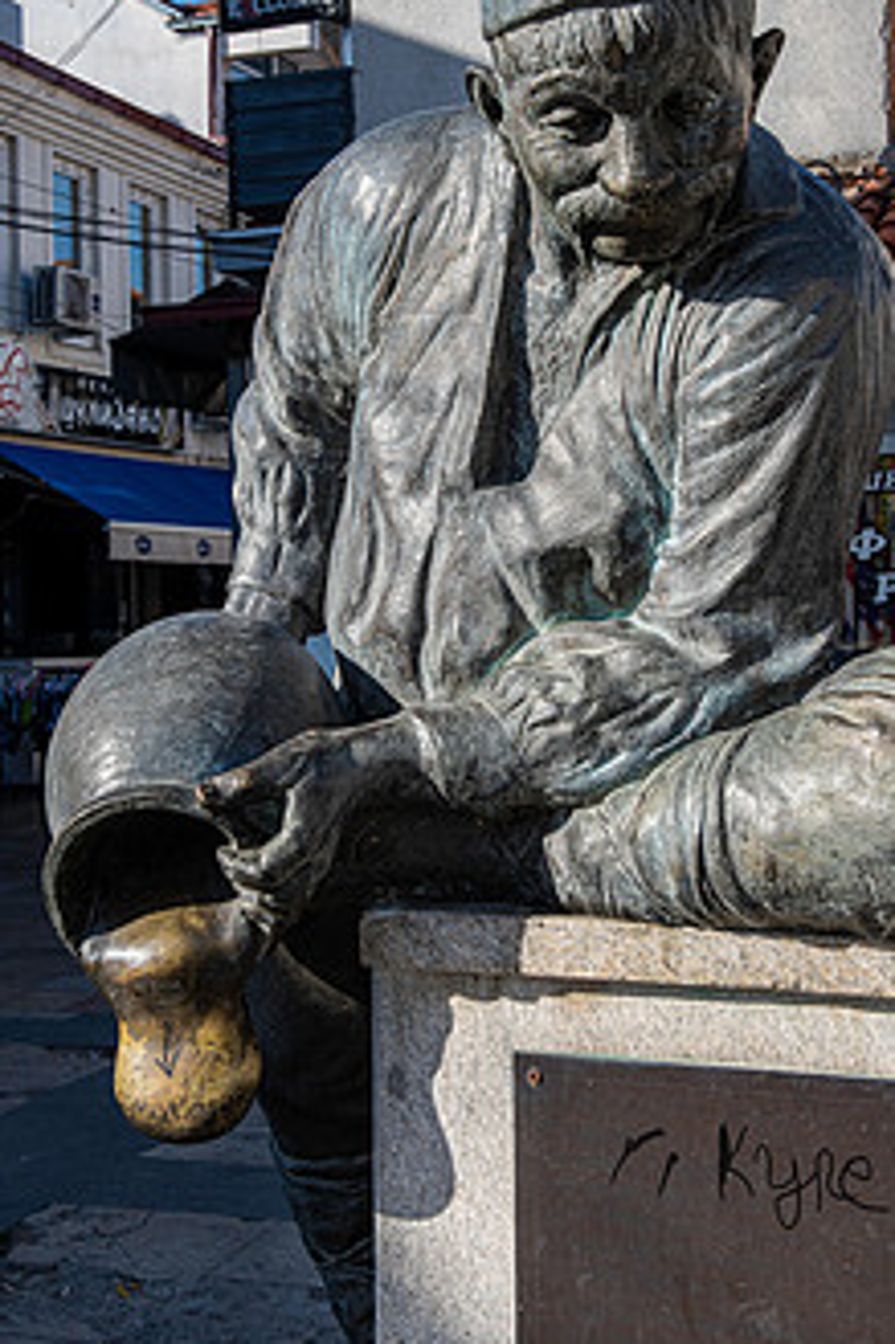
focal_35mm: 52
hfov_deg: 26.0
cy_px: 568
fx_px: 1941
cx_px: 470
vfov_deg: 38.1
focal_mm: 38
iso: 200
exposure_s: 1/320
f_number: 11
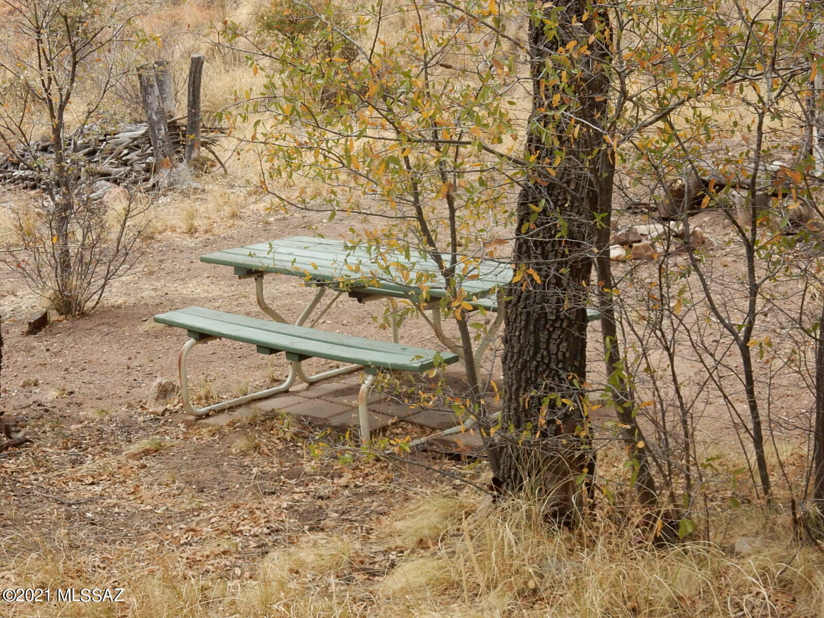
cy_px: 309
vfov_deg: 20.7
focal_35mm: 71
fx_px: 1690
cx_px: 412
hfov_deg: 27.4
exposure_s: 1/250
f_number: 4.8
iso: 160
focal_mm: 12.6
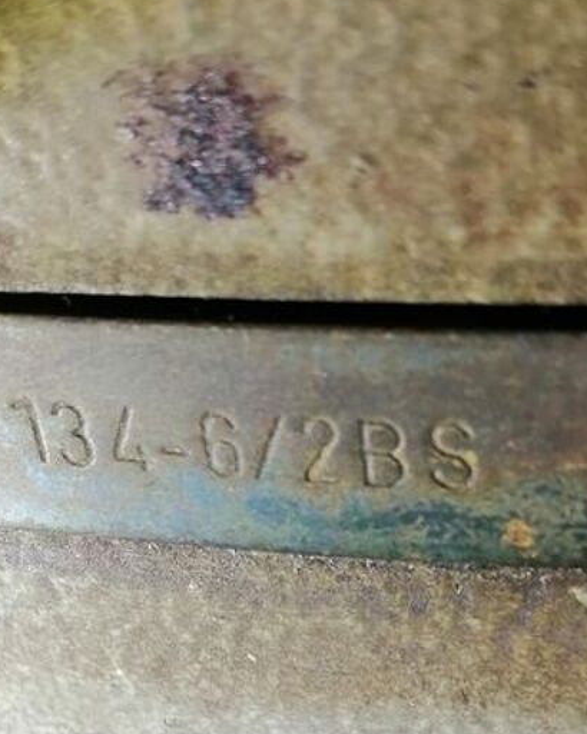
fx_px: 1434
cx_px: 309
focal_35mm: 66
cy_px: 639
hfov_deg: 23.1
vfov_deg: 27.8
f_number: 1.8
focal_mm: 3.62
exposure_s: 1/60
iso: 64
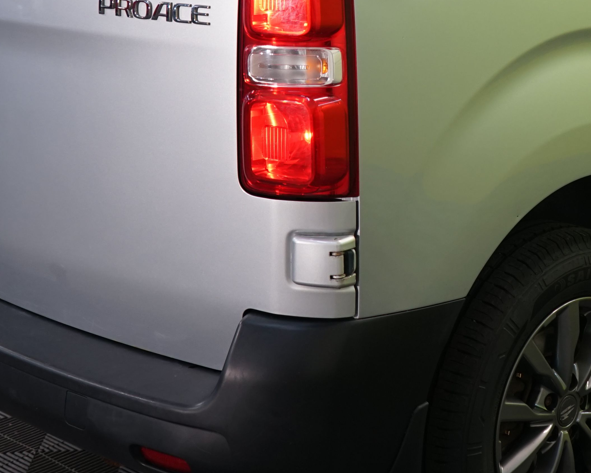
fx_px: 1312
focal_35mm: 75
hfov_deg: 24.9
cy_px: 42
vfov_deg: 20.0
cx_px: 487
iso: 500
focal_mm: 28
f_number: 4.5
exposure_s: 1/50
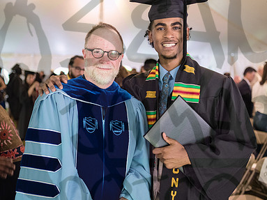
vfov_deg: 28.5
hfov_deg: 37.5
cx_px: 135
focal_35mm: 51
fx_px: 393
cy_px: 119
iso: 4000
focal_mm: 35
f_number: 2.8
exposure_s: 1/100
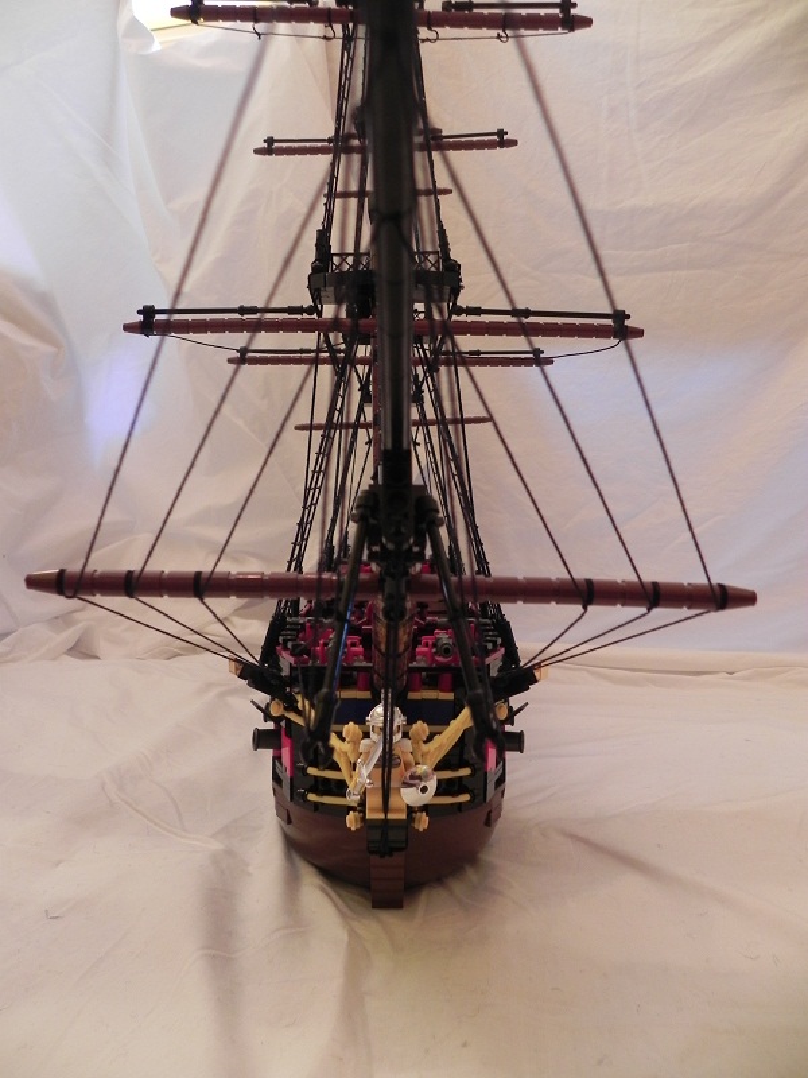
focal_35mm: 26
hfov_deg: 53.1
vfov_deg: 67.3
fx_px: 809
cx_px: 404
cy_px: 539
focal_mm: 4.6
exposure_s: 1/30
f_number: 2.8
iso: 213
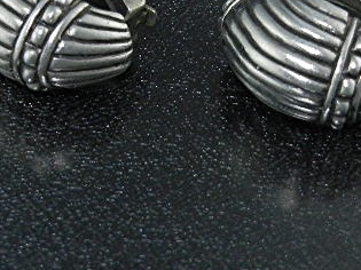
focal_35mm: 120
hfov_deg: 16.4
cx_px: 165
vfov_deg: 12.3
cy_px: 42
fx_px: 1251
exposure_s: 1/30
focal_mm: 10.6
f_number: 8
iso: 800
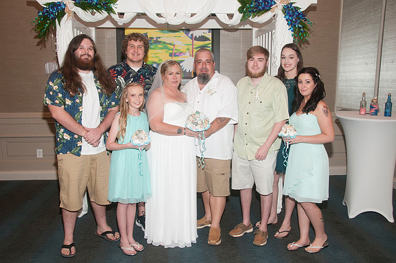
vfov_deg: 39.9
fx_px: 362
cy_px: 132
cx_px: 198
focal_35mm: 33
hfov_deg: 57.3
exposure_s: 1/60
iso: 400
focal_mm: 22
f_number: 5.6
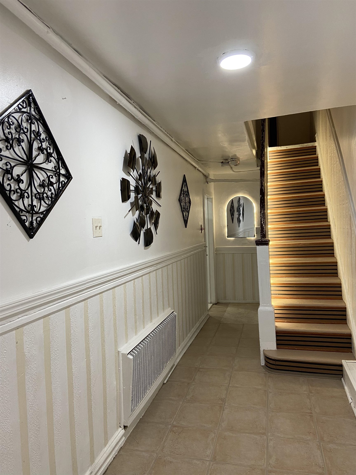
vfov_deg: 67.3
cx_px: 178
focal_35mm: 26
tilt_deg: -2.5
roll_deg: +2.2
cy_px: 238
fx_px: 357
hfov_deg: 53.1
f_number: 1.8
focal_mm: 4.25
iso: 100
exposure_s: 1/60
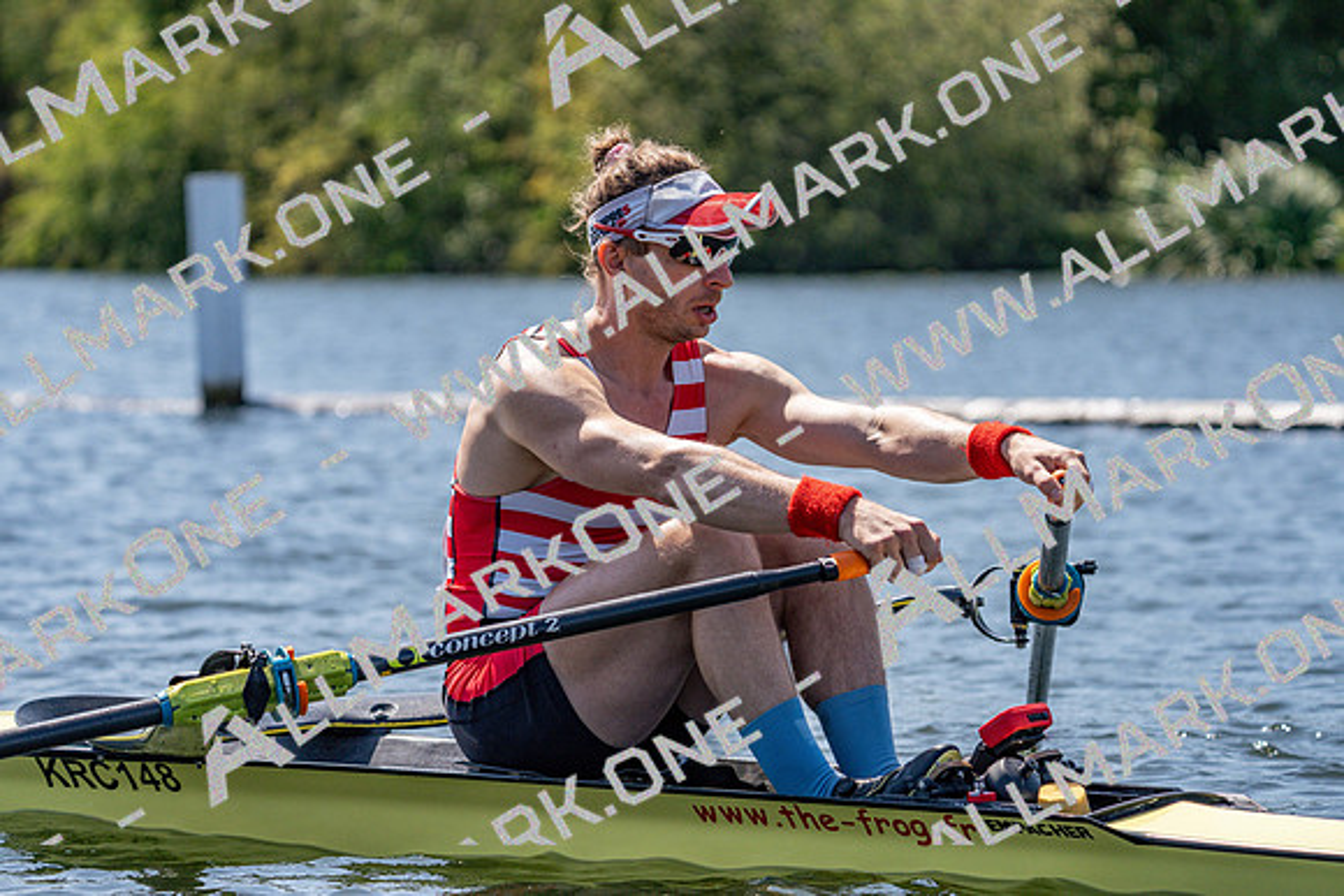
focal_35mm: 200
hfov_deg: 10.3
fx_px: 7468
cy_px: 448
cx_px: 672
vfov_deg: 6.9
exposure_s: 1/2000
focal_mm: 200
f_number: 5.6
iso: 320
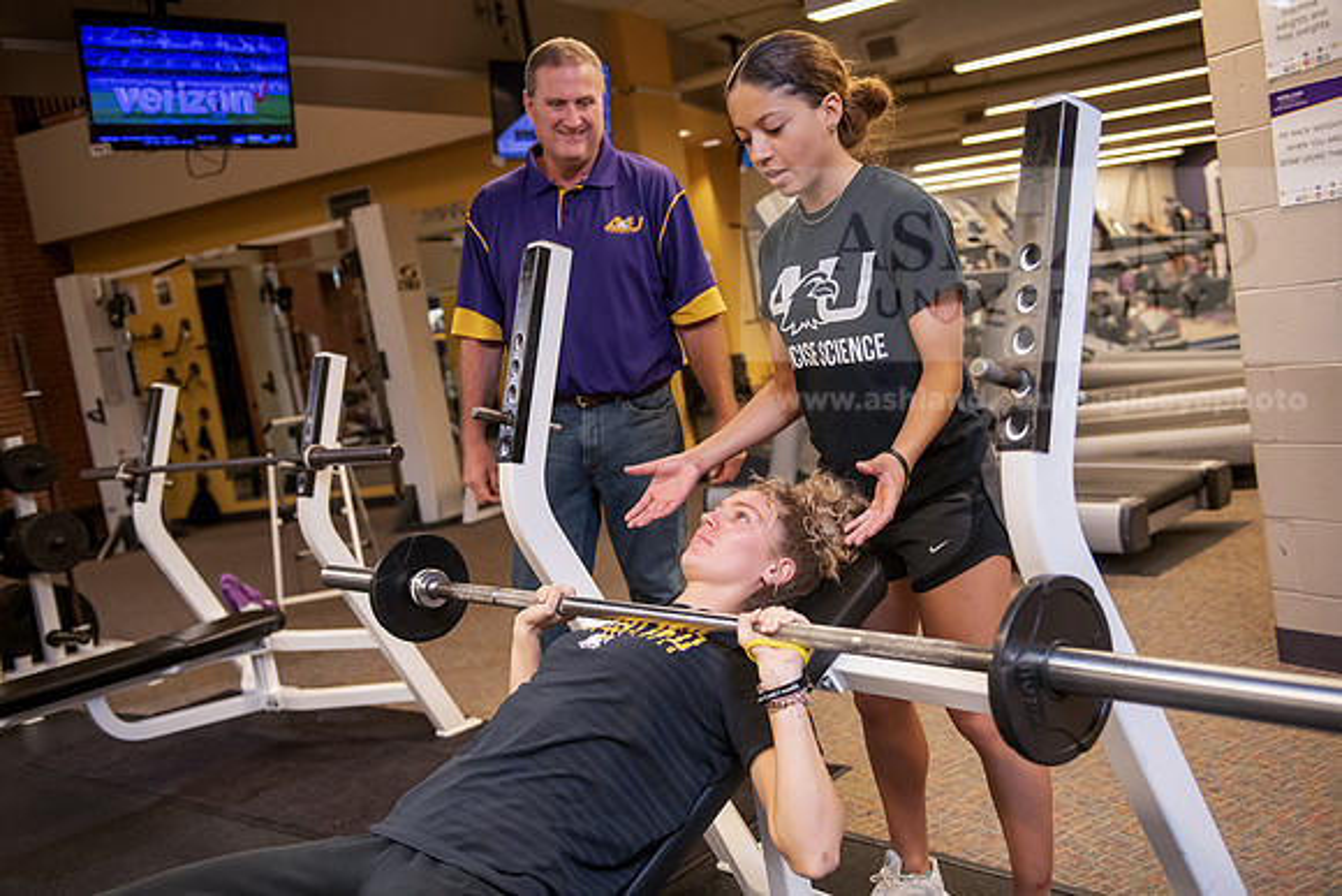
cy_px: 448
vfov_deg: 37.9
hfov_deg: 54.4
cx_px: 671
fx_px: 1305
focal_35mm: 35
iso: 1000
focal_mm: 35
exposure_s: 1/200
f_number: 3.2
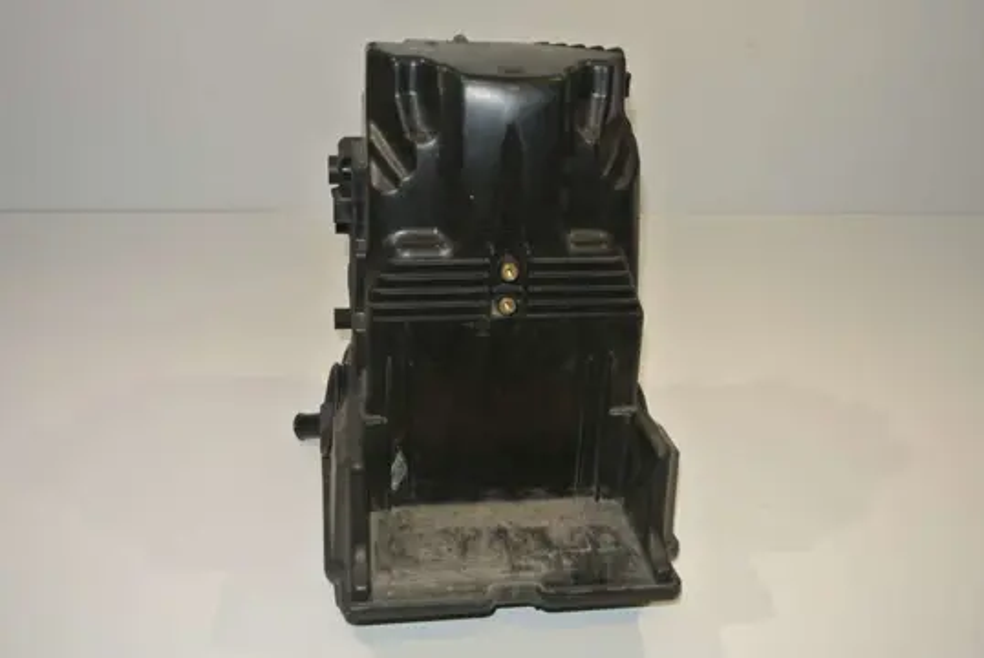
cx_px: 492
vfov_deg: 36.0
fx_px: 1012
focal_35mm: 37
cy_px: 329
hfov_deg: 51.8
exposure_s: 1/60
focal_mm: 14
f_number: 4
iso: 200
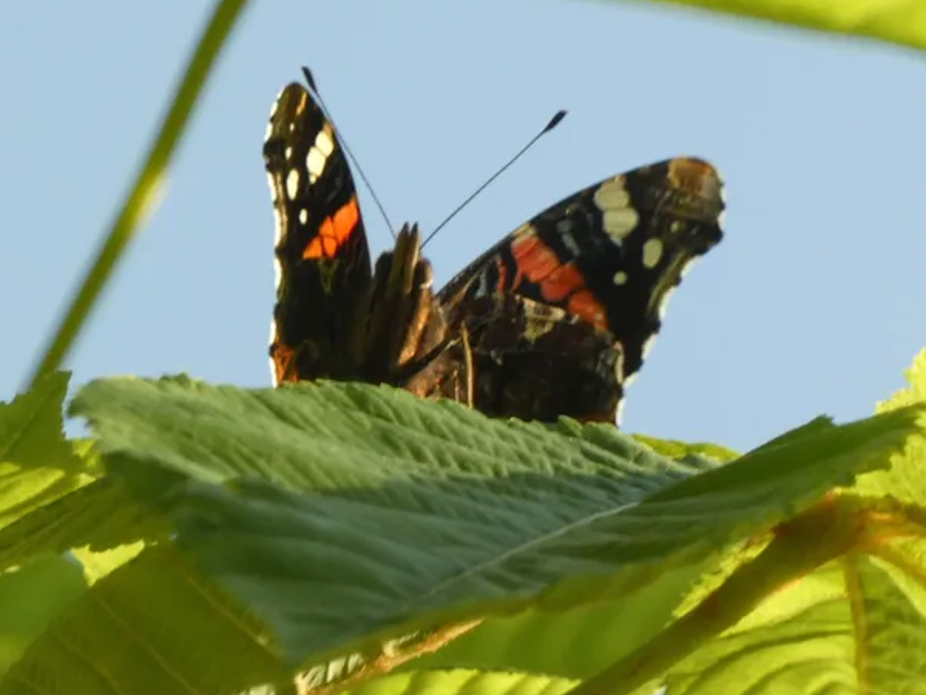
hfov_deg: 3.0
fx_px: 17762
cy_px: 332
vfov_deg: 2.2
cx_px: 474
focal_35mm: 664
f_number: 5.6
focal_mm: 111.5
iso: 125
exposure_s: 1/100
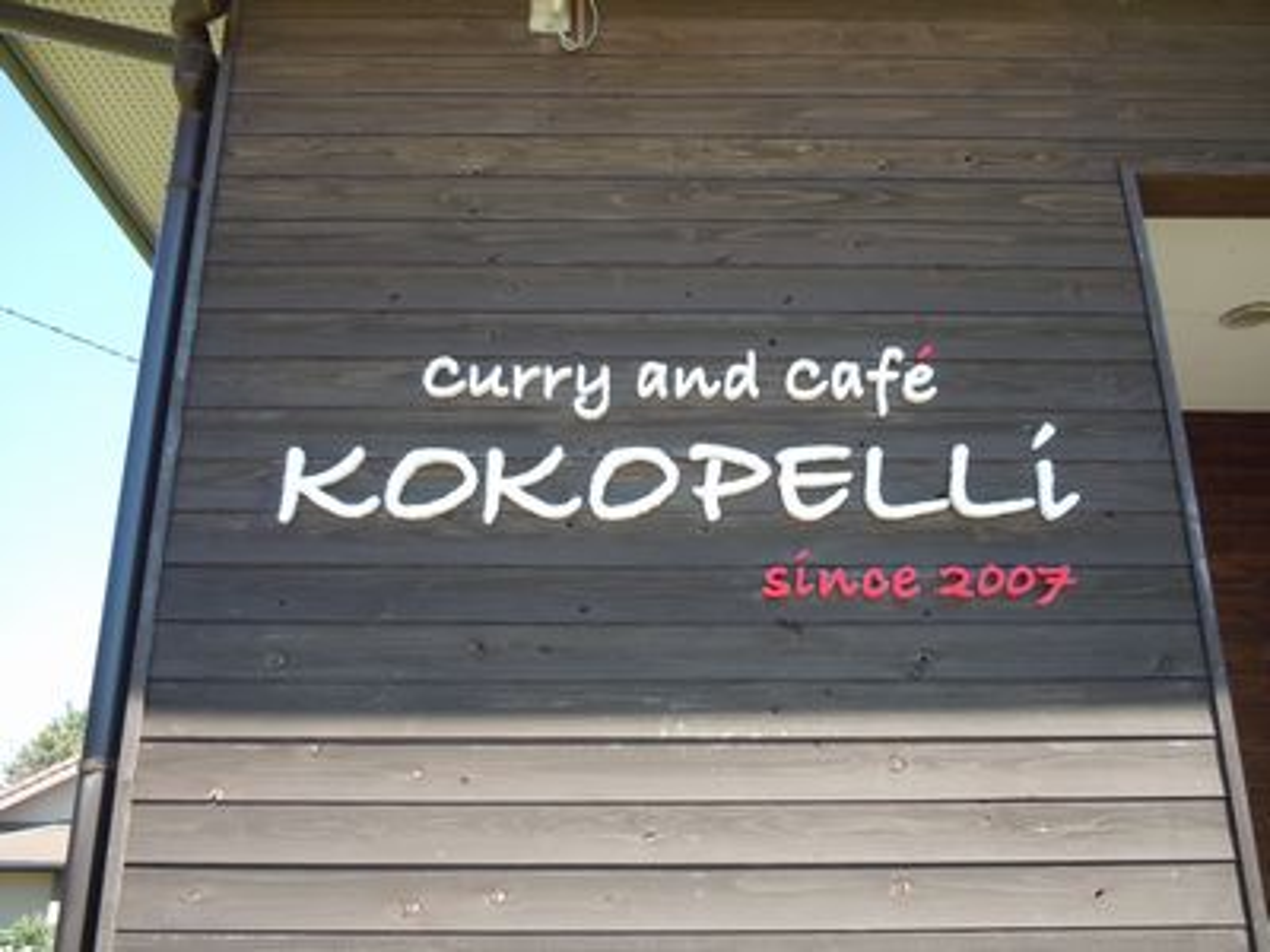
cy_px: 476
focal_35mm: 33
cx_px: 635
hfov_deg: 55.4
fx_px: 1211
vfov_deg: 42.9
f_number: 4
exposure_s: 1/125
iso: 100
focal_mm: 5.9
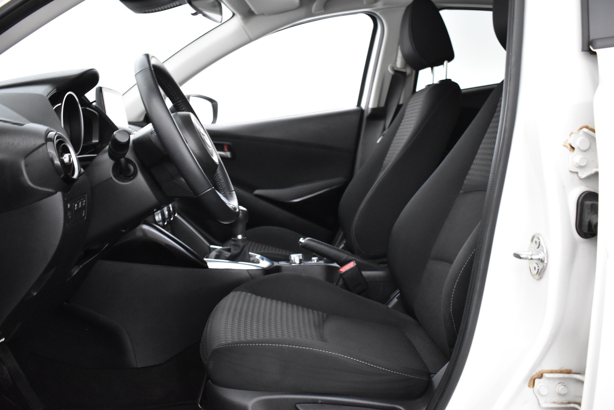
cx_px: 307
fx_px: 563
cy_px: 205
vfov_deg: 40.0
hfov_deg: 57.2
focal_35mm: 33
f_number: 3.8
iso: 3200
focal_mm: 22
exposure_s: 1/25
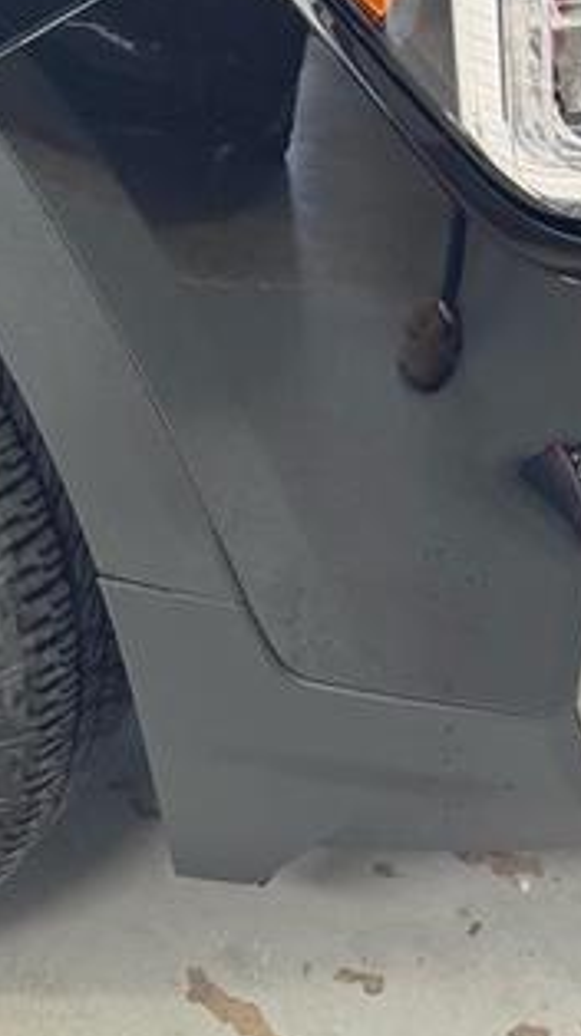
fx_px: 2307
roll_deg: -1.8
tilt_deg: -36.1
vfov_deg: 25.3
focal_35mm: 84
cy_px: 551
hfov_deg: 13.7
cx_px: -208
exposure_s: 1/40
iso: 200
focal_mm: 6.76
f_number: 1.78
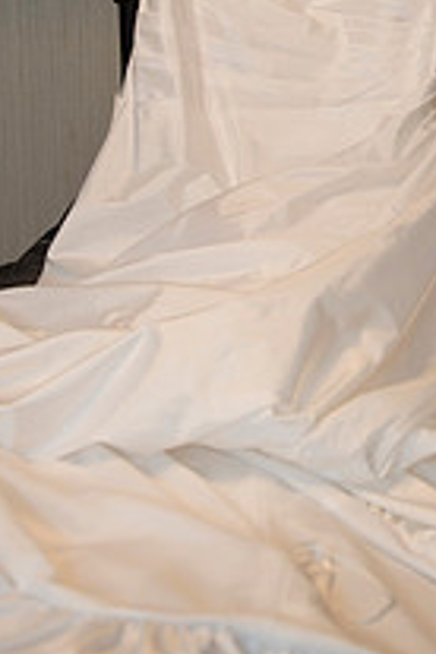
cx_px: 333
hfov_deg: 17.8
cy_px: 98
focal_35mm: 76
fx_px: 1381
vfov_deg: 26.0
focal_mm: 35
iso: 640
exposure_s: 1/100
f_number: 3.2
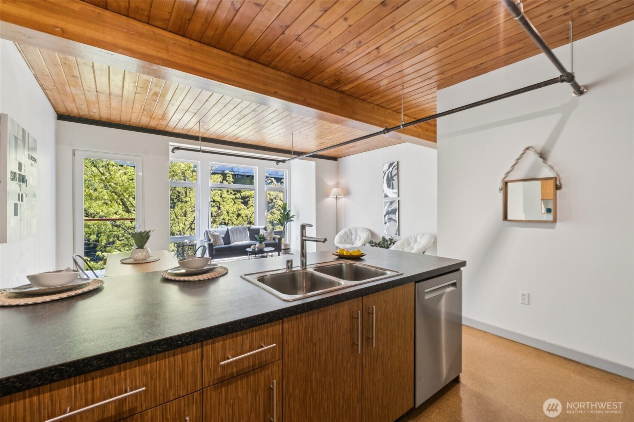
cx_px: 317
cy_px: 211
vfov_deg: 77.3
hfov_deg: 100.4
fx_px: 264
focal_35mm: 15
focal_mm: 10
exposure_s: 1/10
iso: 250
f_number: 9
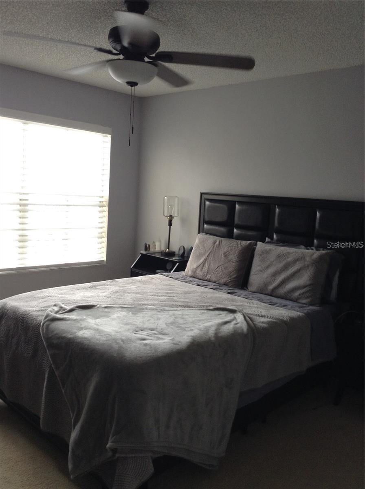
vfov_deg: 55.4
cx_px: 182
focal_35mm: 33
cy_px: 244
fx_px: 465
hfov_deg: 42.8
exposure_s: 1/60
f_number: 2.4
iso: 32
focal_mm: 3.3
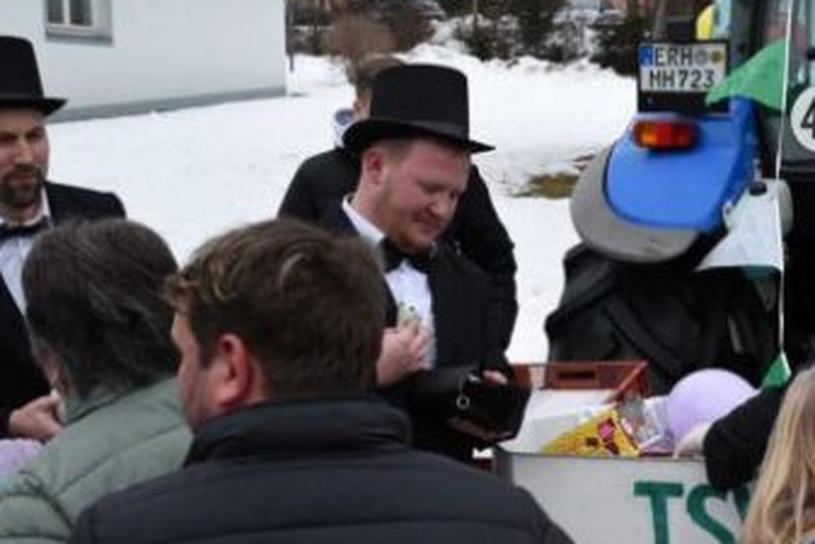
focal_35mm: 74
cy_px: 370
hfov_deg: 26.9
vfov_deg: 18.4
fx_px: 1676
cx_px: 631
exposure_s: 1/1000
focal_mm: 26
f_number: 3.8
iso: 400
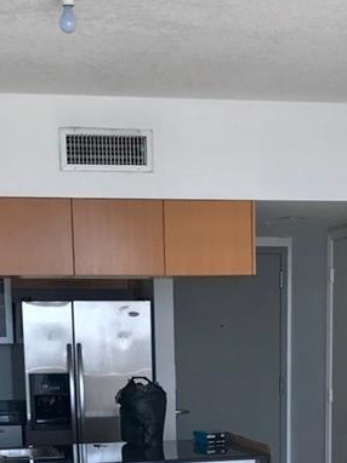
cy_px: 556
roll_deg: +0.6
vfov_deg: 20.8
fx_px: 1177
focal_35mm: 88
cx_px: 214
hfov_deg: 16.7
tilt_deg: -7.8
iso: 20
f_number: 1.8
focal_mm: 3.99
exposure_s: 1/123
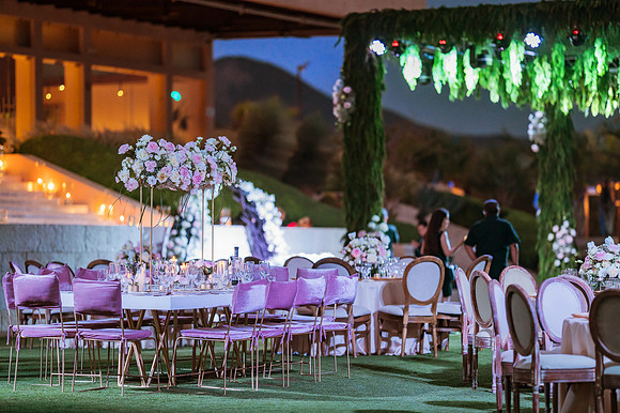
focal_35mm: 135
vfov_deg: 10.1
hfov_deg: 15.2
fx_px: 2324
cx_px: 310
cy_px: 206
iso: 2000
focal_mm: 135
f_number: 1.8
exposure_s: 1/100
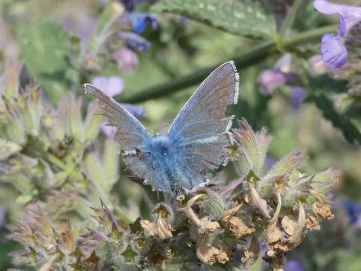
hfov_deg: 18.4
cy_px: 136
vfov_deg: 13.8
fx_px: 1116
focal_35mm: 107
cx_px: 180
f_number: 4.9
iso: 80
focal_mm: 19.2
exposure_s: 1/320
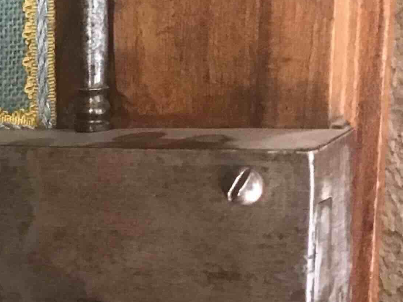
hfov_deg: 19.9
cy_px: 274
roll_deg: +2.3
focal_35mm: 92
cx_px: -90
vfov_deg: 15.9
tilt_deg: -17.5
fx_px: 1071
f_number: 2.4
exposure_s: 1/25
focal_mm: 3.3
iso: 200
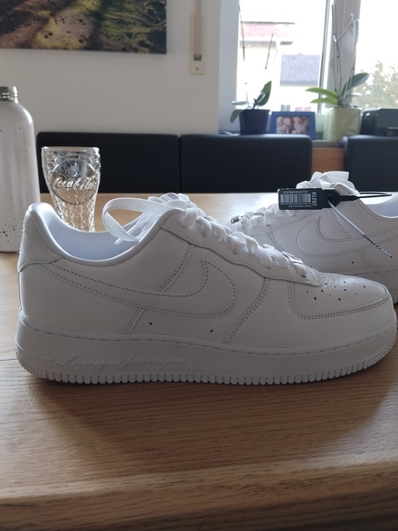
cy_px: 266
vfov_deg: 61.7
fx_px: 445
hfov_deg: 48.2
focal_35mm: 29
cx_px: 199
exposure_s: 1/33.3
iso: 160
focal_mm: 4.22
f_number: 1.8
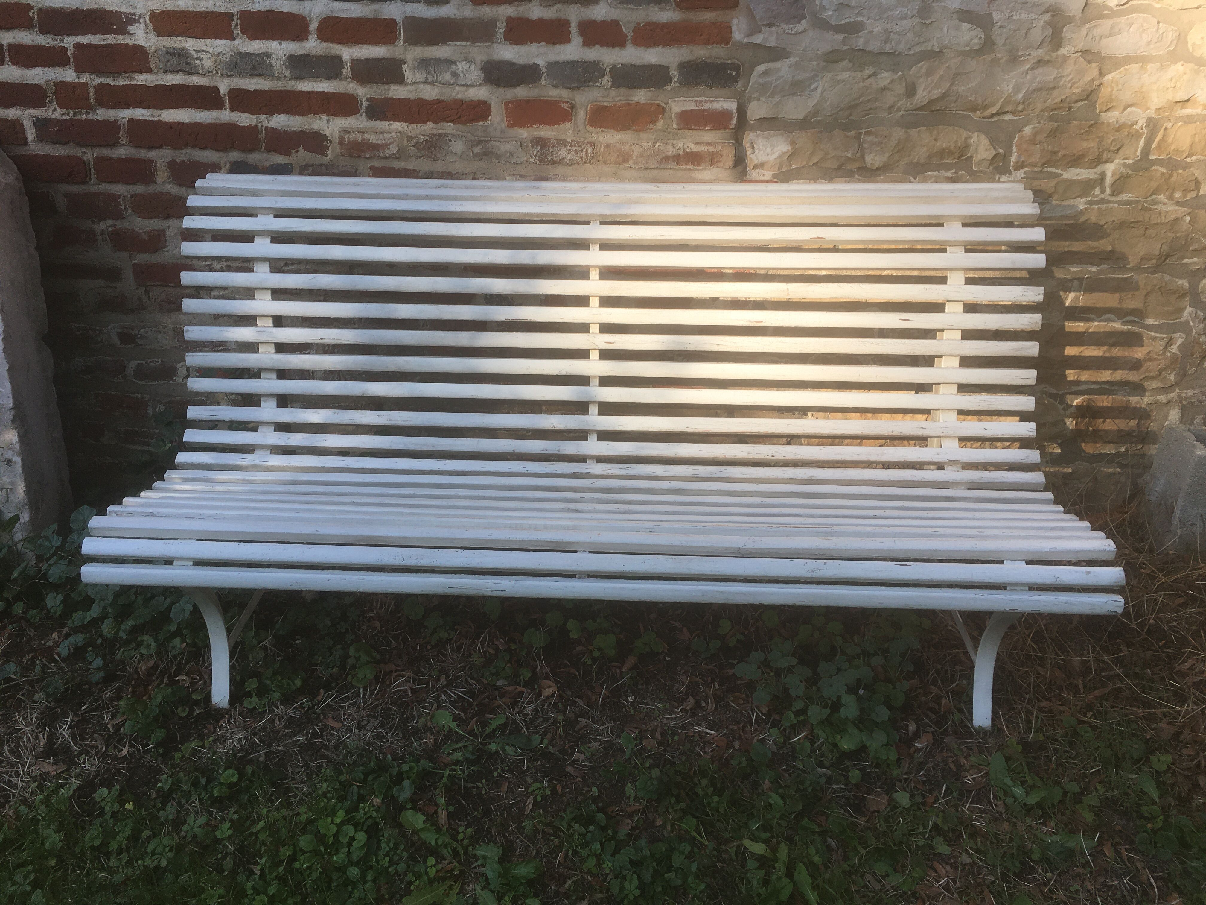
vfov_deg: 48.2
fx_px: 1010
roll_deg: +0.0
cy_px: 452
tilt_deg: -22.5
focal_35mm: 29
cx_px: 603
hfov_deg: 61.7
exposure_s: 1/242
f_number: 2.2
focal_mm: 4.15
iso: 25
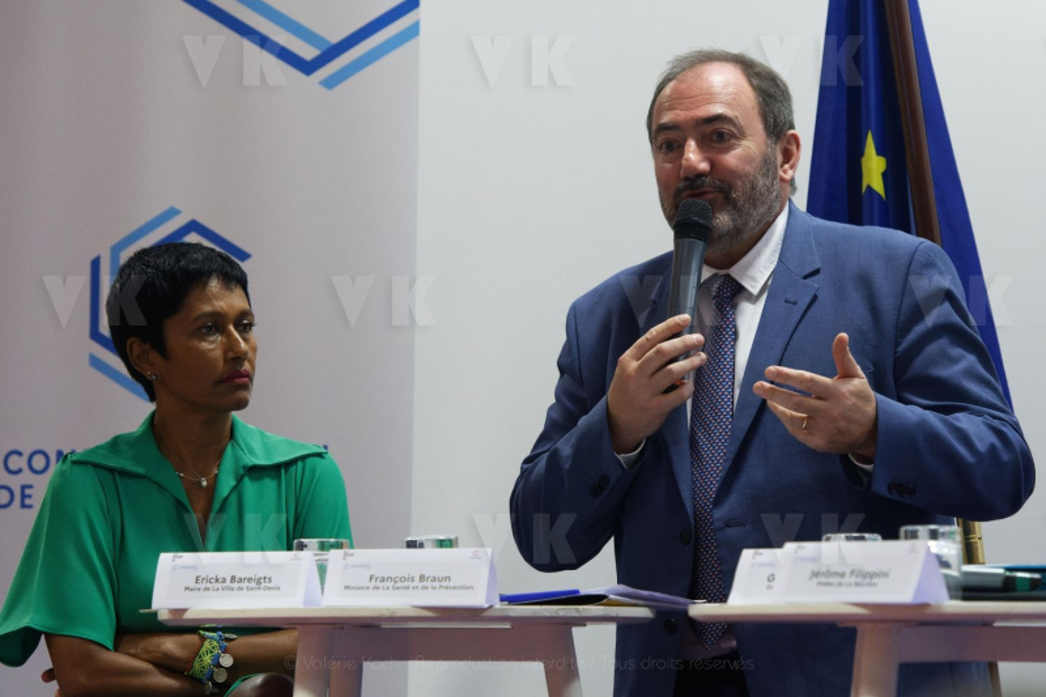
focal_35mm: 217
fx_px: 6303
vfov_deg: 6.3
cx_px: 523
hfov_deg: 9.5
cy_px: 348
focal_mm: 145
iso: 4000
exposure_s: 1/250
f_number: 4.5
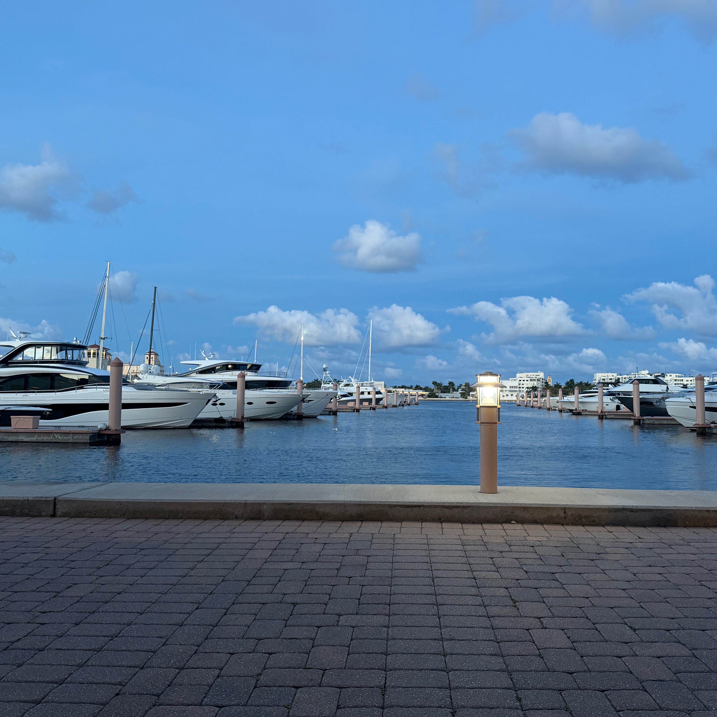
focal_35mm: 29
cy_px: 361
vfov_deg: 55.6
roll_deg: -0.1
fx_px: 680
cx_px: 394
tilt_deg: +2.7
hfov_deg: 55.5
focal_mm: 6.76
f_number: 1.78
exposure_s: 1/60
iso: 320
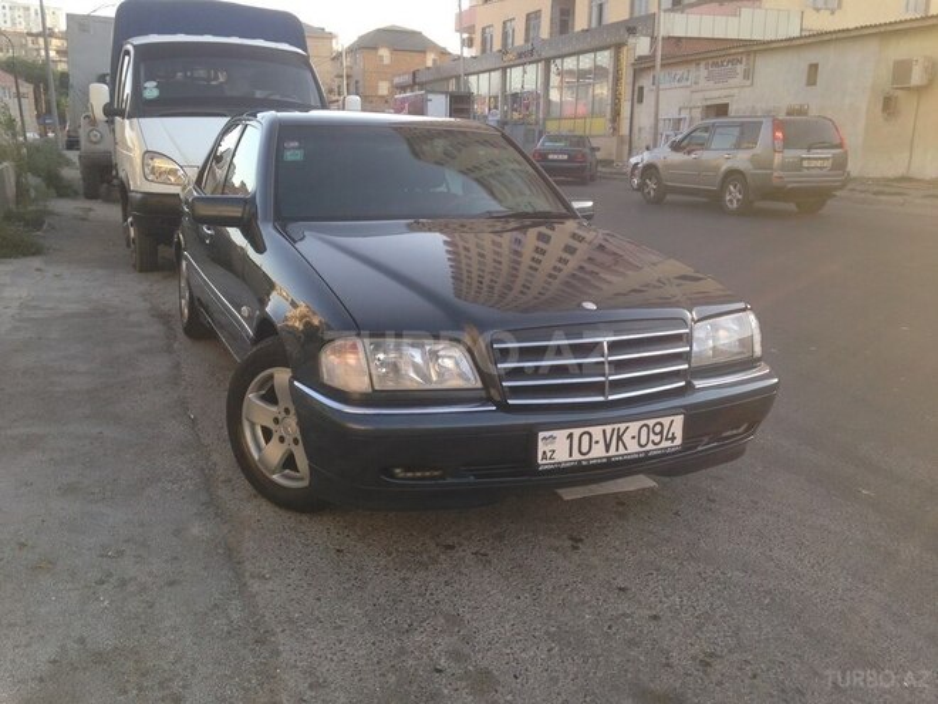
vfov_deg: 42.9
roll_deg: +0.0
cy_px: 352
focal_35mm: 33
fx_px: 894
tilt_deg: -13.0
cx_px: 469
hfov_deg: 55.4
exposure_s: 1/214
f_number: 2.4
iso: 50
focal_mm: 4.12
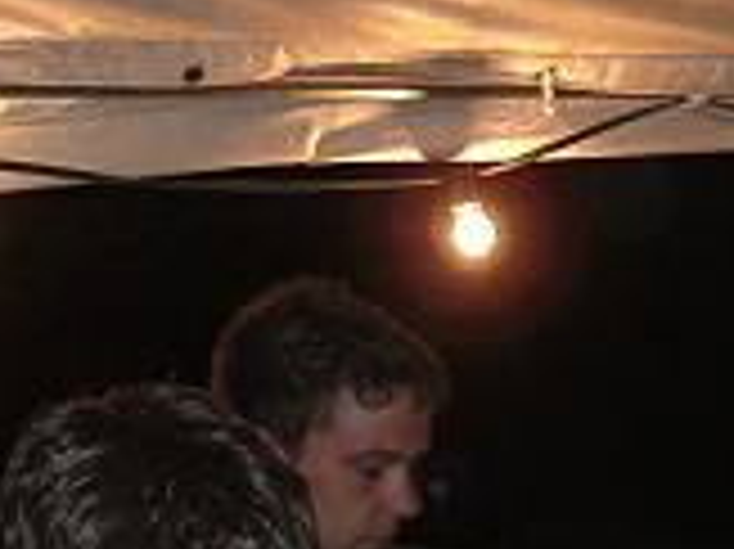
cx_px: 471
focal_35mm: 124
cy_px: 374
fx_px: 2627
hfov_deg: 15.9
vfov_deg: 11.9
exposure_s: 1/60
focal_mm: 7.9
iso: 200
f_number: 2.8
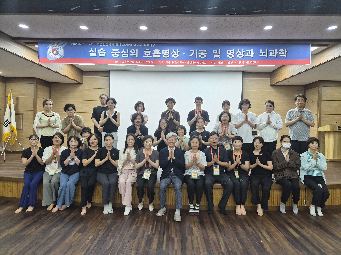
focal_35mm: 23
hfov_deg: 73.9
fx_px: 227
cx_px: 170
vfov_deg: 58.9
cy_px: 128
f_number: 1.8
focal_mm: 5.4
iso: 250
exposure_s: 1/120
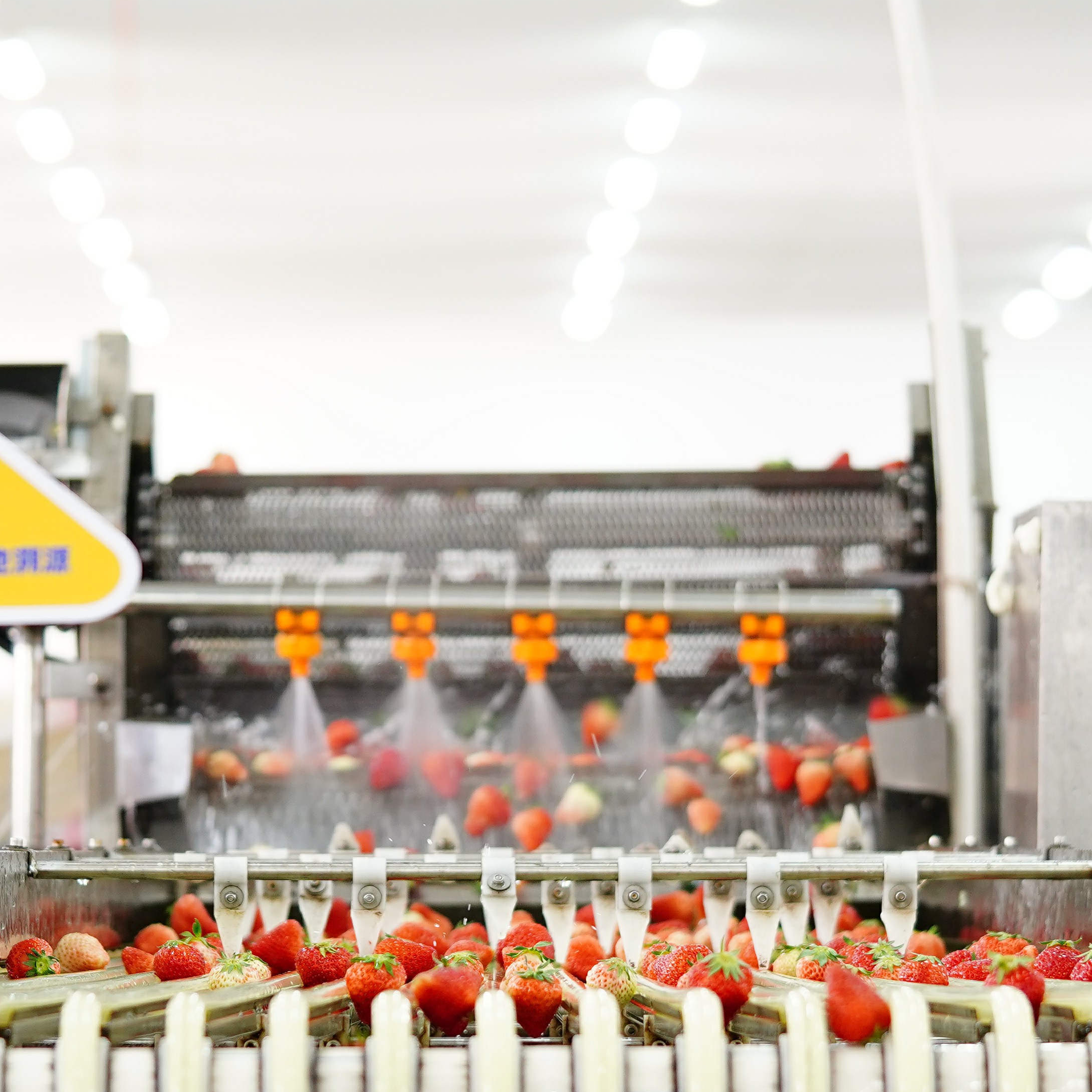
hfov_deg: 8.3
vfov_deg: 8.3
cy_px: 956
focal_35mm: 211
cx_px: 494
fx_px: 7531
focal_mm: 90
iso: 800
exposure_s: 1/125
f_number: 2.8
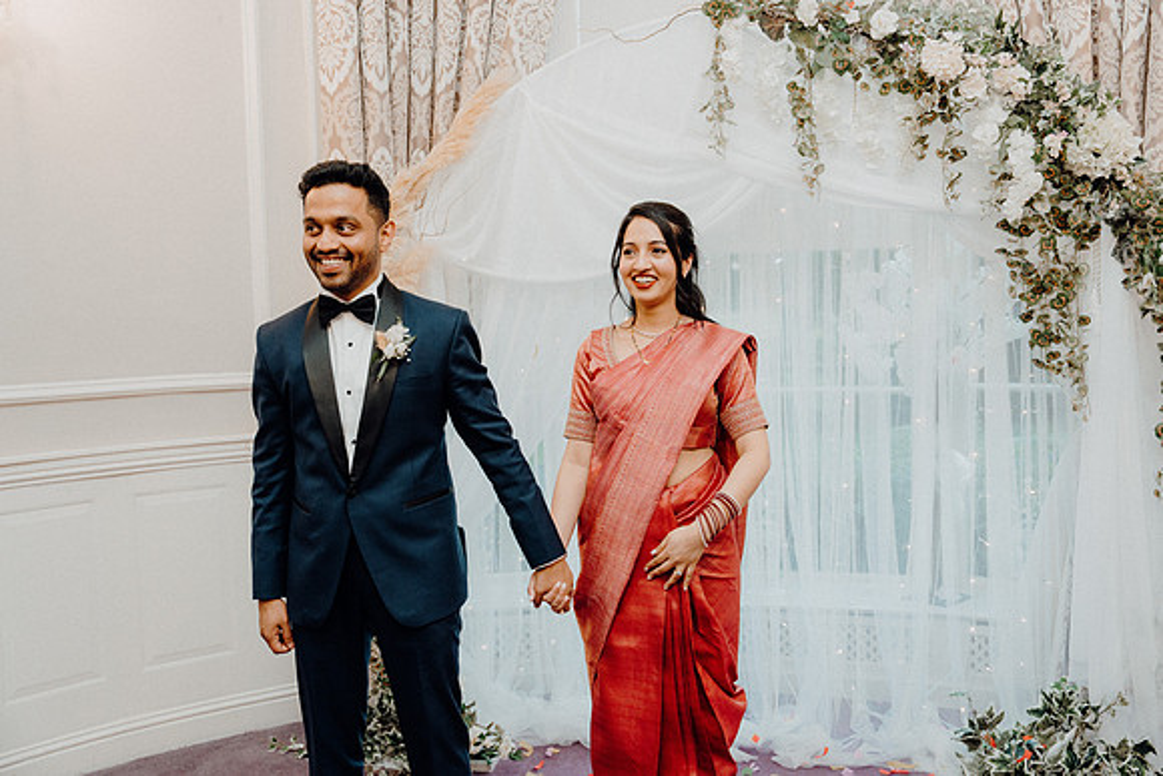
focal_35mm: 34
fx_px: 1099
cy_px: 388
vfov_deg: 38.9
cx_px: 582
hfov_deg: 55.8
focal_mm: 34
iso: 1600
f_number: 3.5
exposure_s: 1/200
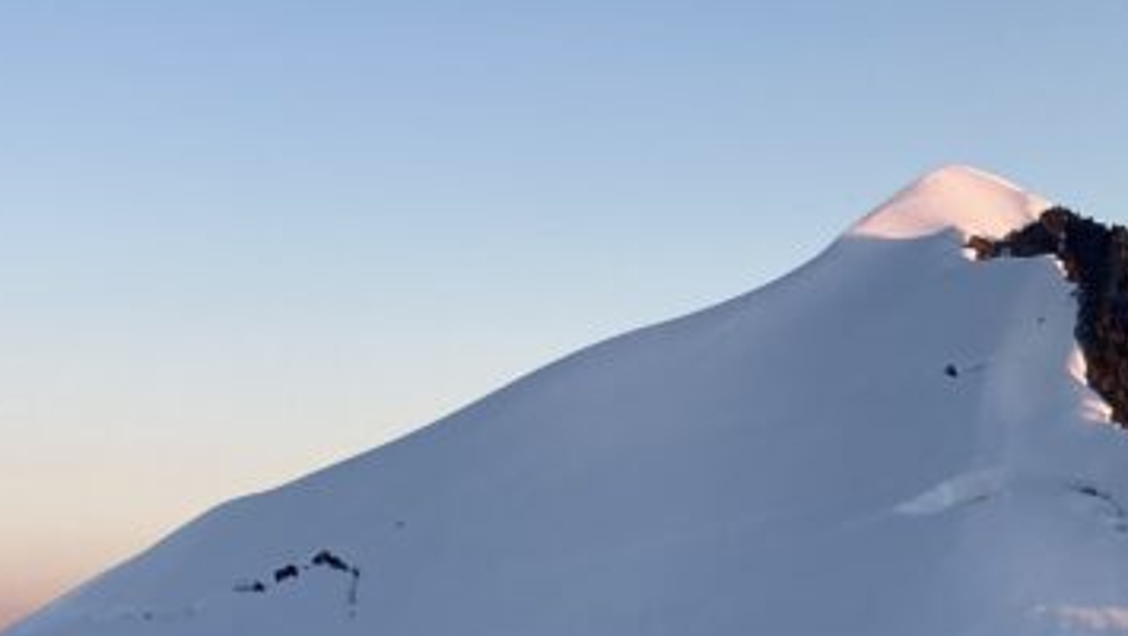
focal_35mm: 88
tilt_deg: +3.6
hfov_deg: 23.1
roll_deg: -1.0
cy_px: 496
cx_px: -22
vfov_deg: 13.7
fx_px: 2633
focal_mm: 3.99
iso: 20
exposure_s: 1/124
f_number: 1.8
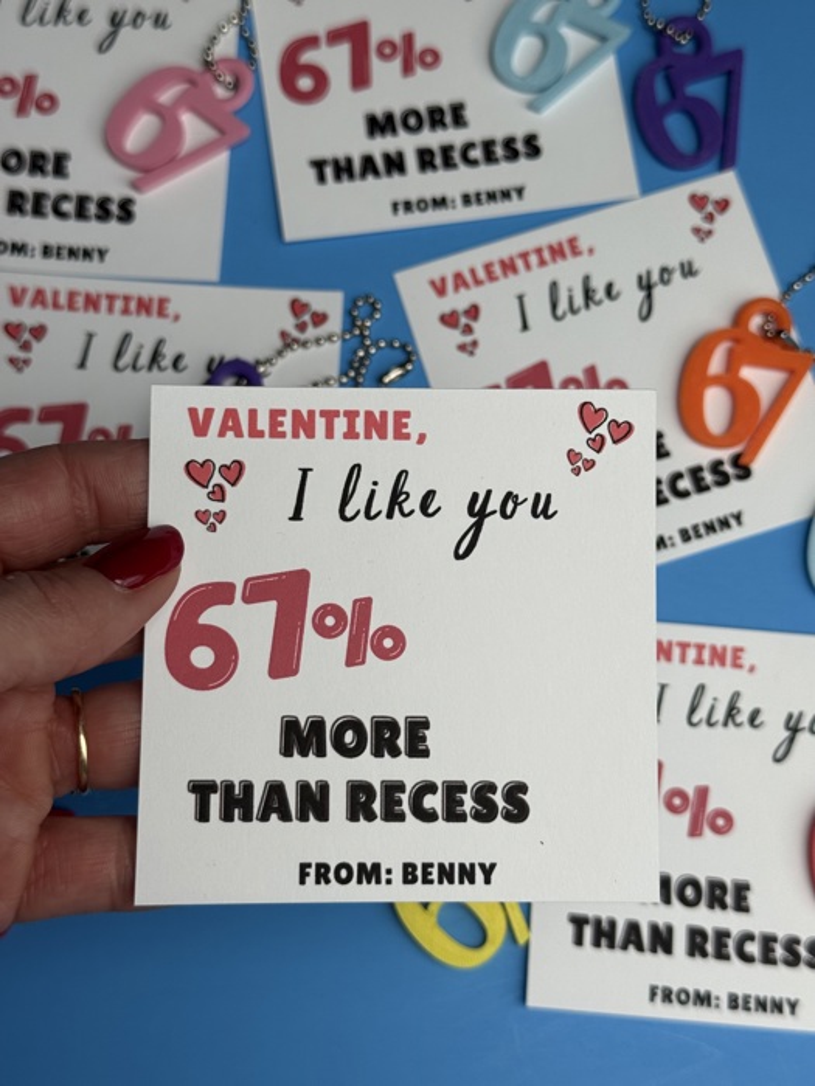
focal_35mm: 48
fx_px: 1507
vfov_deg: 39.7
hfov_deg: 30.3
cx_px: 408
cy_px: 543
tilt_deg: -78.1
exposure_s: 1/513
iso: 64
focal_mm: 6.76
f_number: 1.78
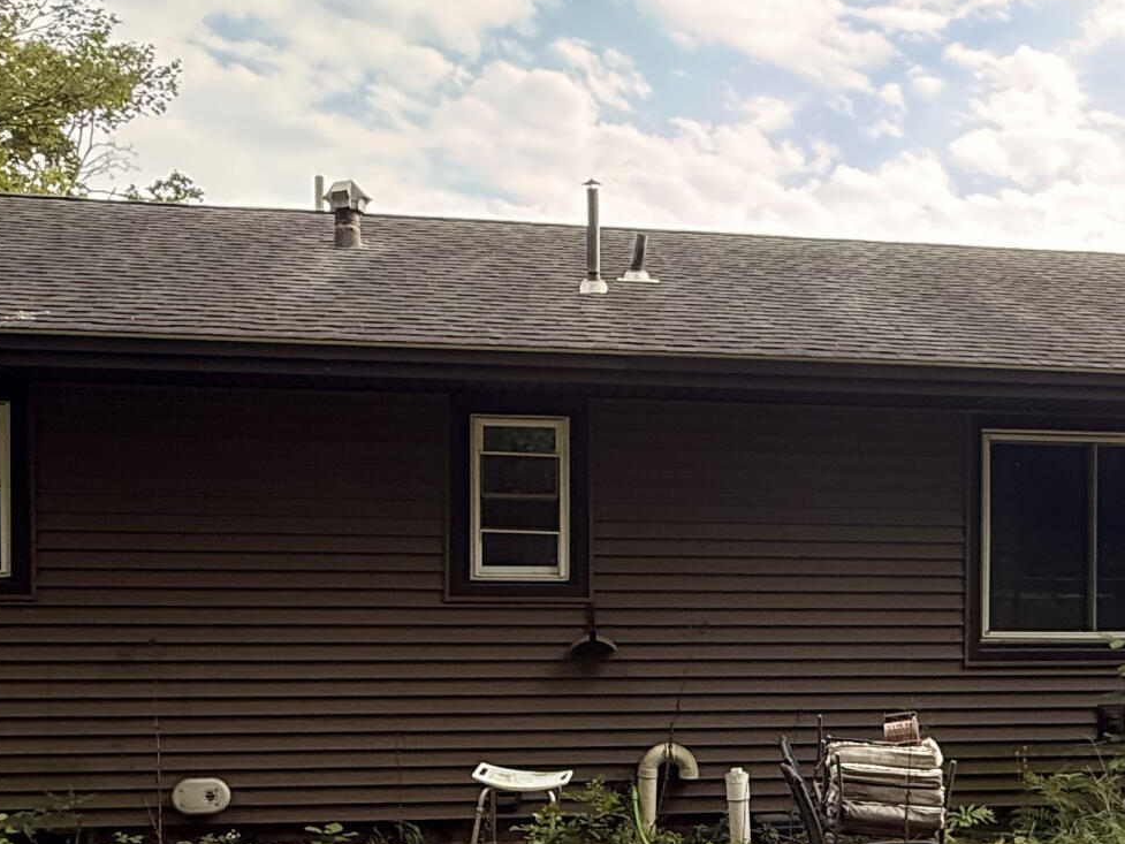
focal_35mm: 43
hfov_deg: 42.8
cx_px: 807
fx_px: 1398
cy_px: 632
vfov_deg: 33.0
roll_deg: -1.2
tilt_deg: +0.1
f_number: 2.2
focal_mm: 2.22
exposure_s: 1/291
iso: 64
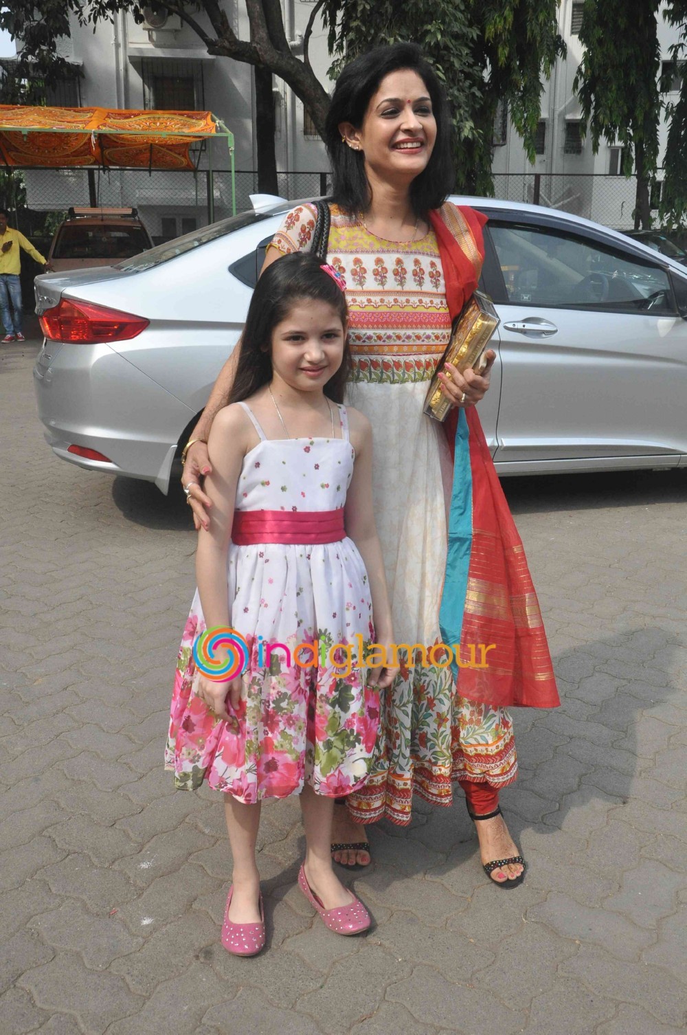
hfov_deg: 36.8
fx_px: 1033
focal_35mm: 36
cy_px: 518
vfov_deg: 53.2
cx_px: 344
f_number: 13
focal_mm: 24
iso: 800
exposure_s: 1/640
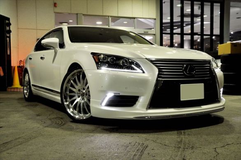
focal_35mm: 39
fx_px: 261
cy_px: 80
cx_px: 120
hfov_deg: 49.6
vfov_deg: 34.1
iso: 400
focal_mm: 26
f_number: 5.6
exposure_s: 1/30
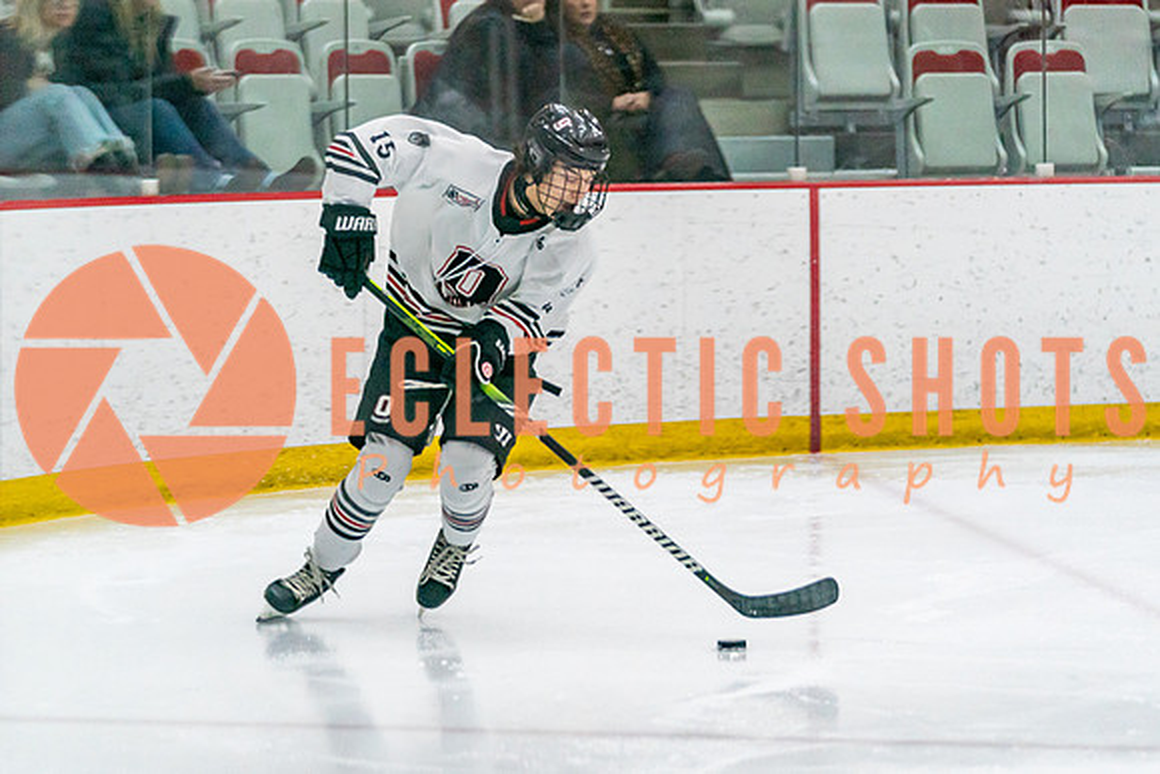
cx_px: 561
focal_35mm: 190
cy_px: 399
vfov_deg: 7.2
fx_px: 6122
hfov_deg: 10.8
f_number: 2.8
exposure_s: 1/1250
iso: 3200
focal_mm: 143
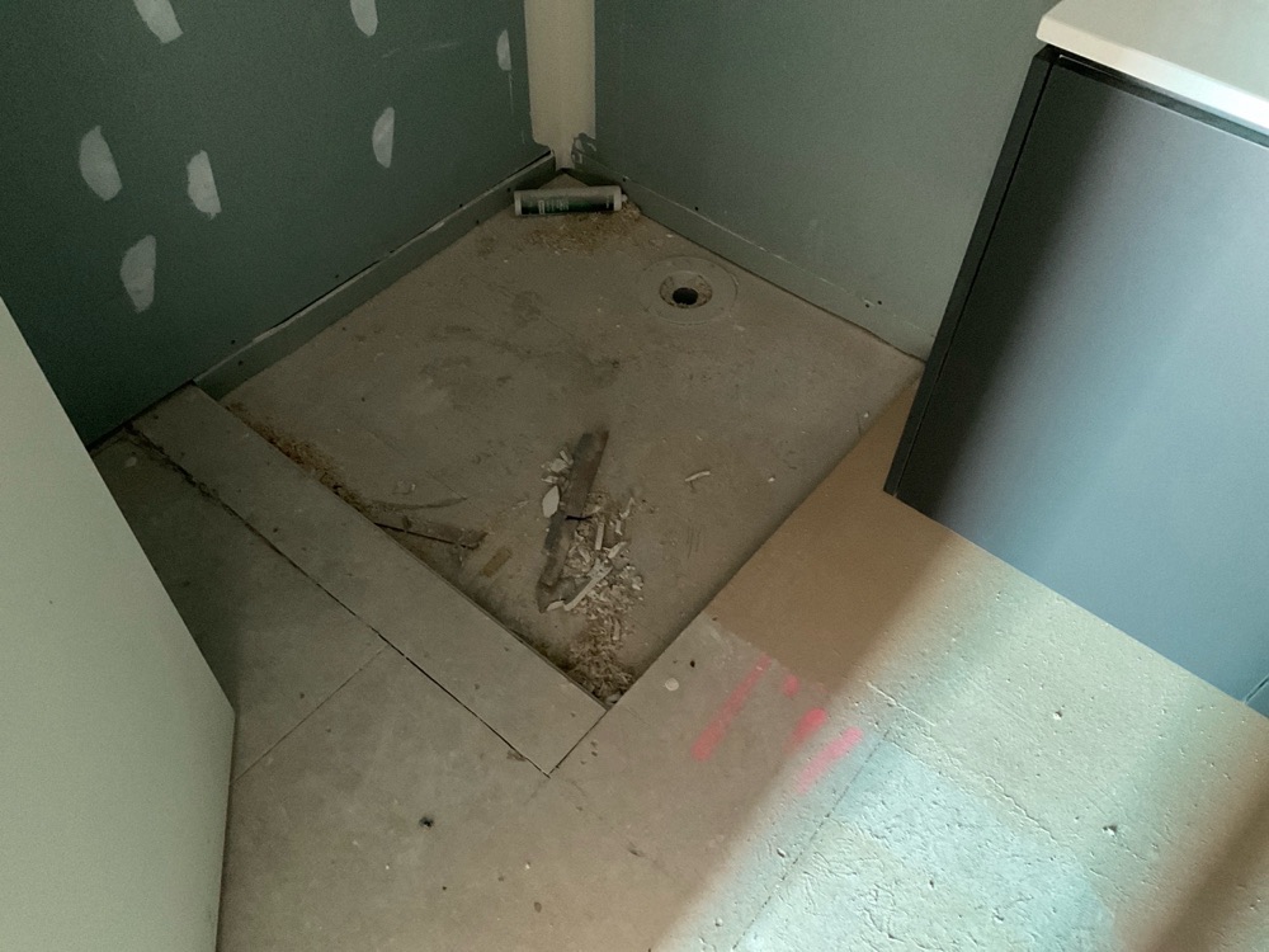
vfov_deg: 48.2
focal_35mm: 29
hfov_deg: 61.7
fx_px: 1063
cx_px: 634
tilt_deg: -50.9
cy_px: 476
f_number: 1.8
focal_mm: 3
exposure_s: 1/24
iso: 500
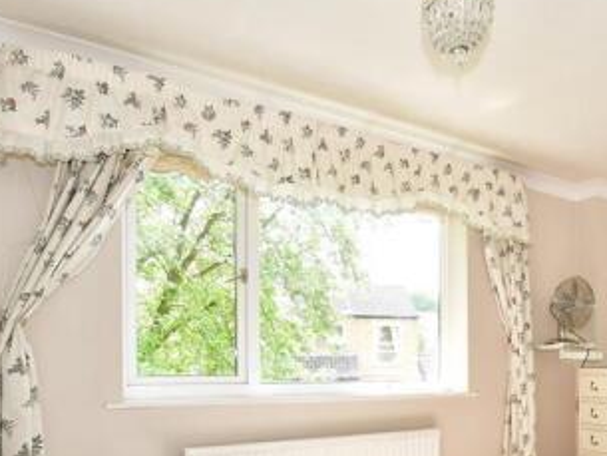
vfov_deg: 43.1
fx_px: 544
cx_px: 511
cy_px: 373
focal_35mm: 31
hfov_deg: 53.2
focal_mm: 10
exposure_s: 1/60
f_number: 7.1
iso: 500
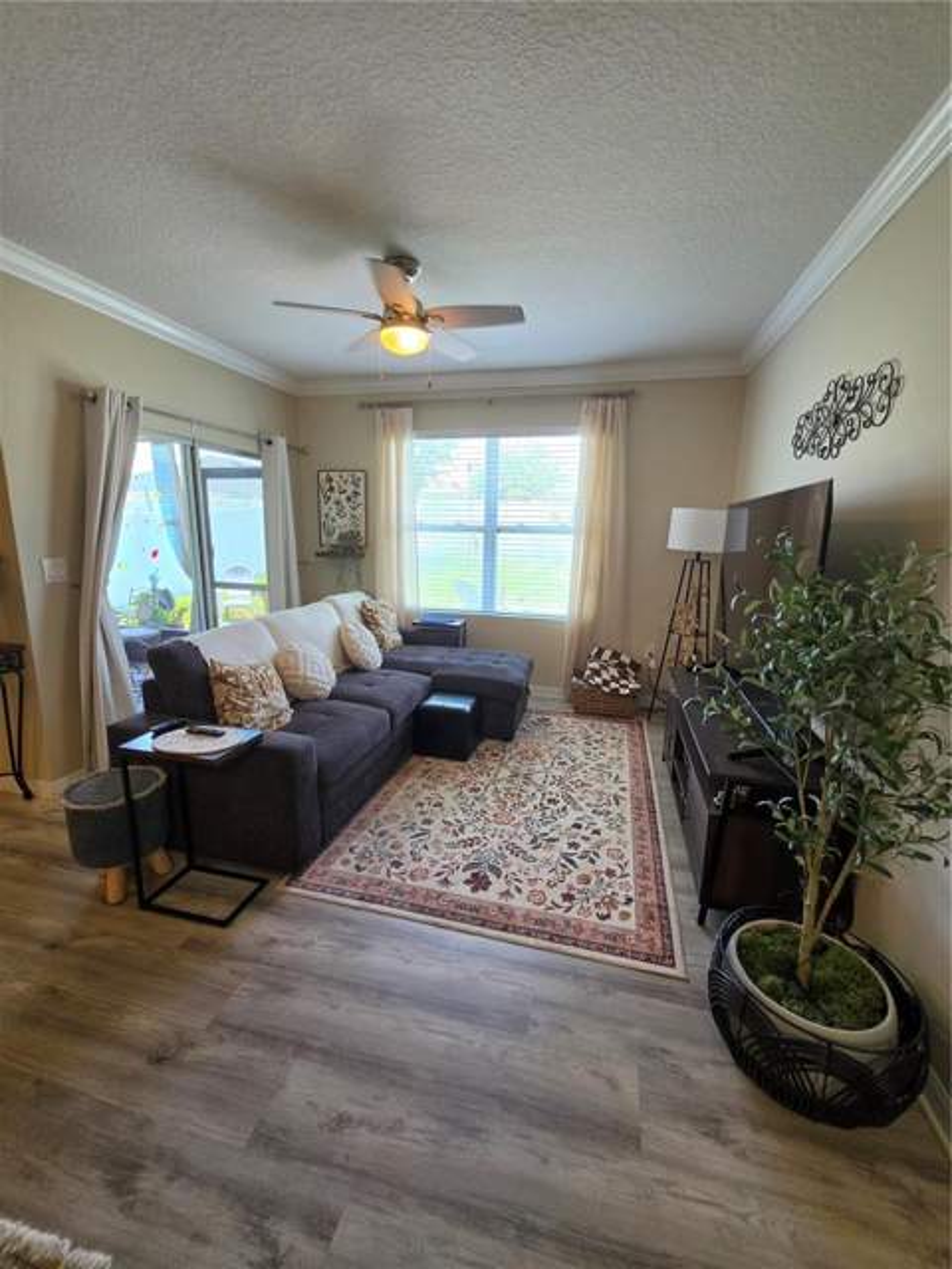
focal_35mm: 13
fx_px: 477
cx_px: 476
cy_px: 634
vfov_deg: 106.2
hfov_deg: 89.9
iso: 100
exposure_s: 1/120
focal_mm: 2.2
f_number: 1.9
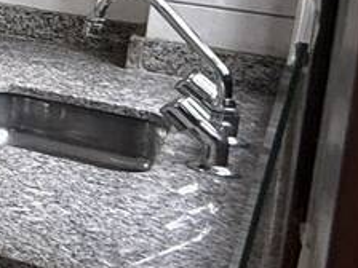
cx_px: -734
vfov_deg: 15.4
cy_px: -105
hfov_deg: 11.3
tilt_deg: -5.9
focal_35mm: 90
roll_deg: -0.4
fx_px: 931
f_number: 2.2
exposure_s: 1/99
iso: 160
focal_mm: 2.22
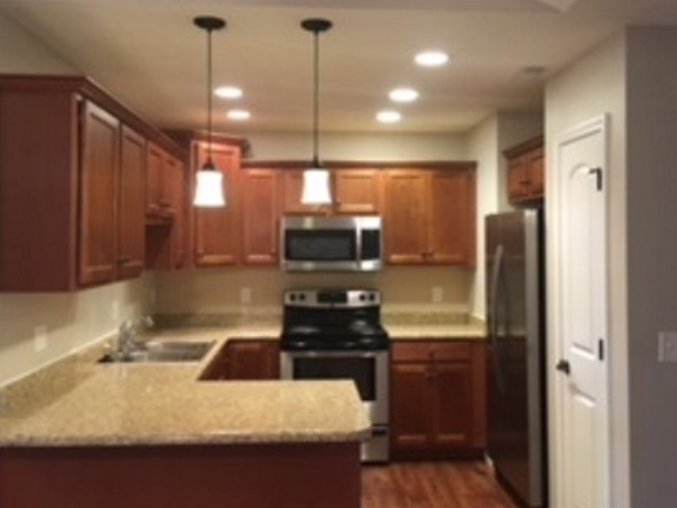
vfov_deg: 40.7
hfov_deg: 52.6
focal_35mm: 35
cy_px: 225
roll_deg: +0.7
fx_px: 685
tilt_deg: +1.4
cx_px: 344
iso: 200
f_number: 2.2
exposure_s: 1/30
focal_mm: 4.15
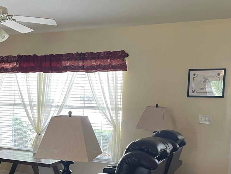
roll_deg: -0.5
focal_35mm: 53
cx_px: 56
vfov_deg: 27.1
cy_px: 136
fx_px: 354
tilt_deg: -7.0
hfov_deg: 35.3
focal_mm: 4.2
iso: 200
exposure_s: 1/60
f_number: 1.6
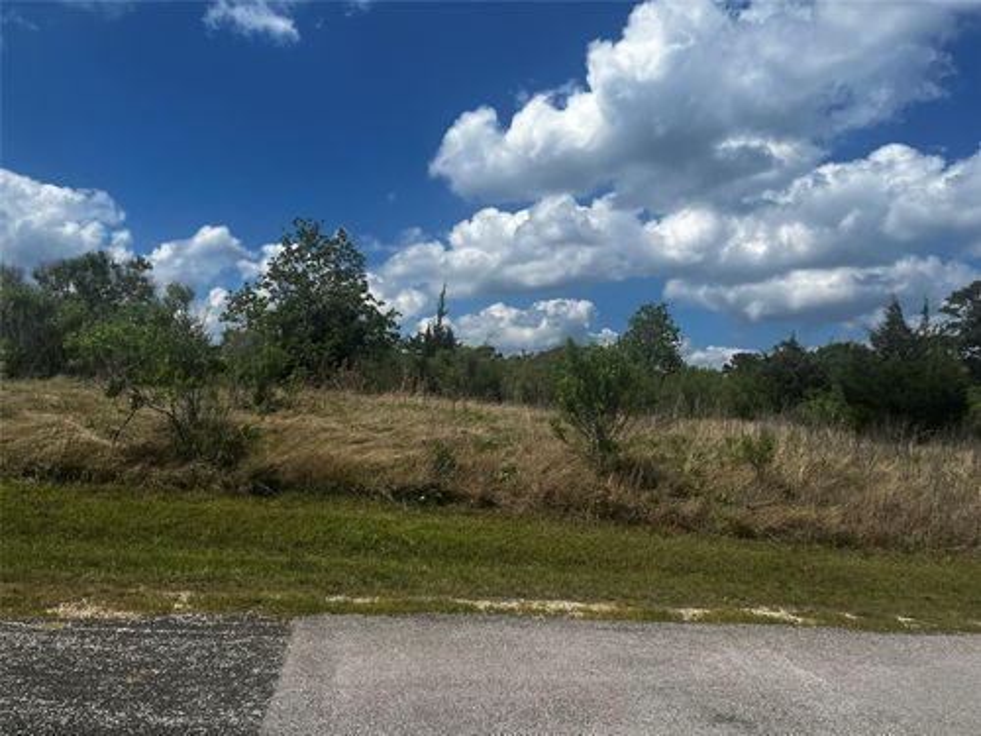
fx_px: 737
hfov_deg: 67.3
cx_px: 490
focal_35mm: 26
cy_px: 368
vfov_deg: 53.1
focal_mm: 5.1
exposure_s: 1/6173
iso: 50
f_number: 1.6
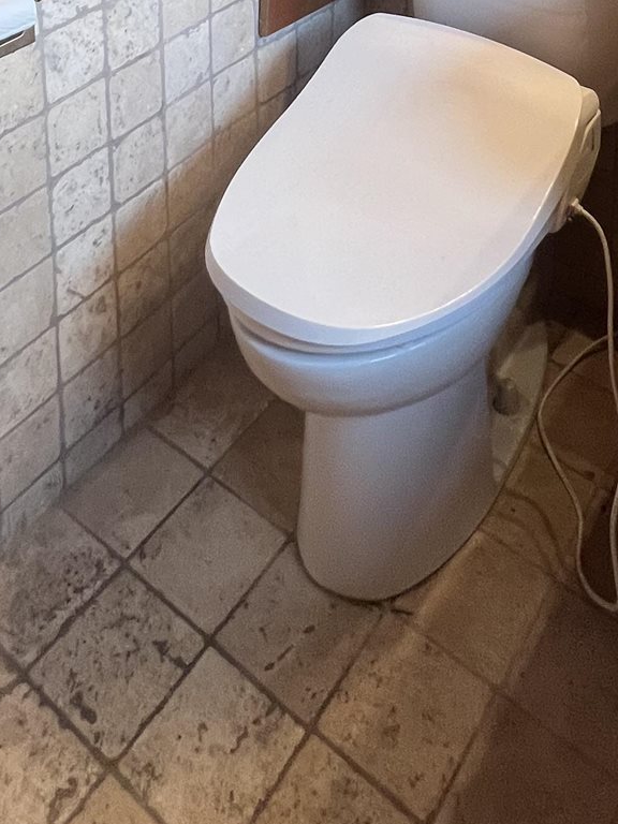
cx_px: 360
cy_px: -327
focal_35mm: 39
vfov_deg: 31.7
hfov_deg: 36.7
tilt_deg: -8.4
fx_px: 928
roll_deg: -0.9
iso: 200
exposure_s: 1/60
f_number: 1.8
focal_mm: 1.57
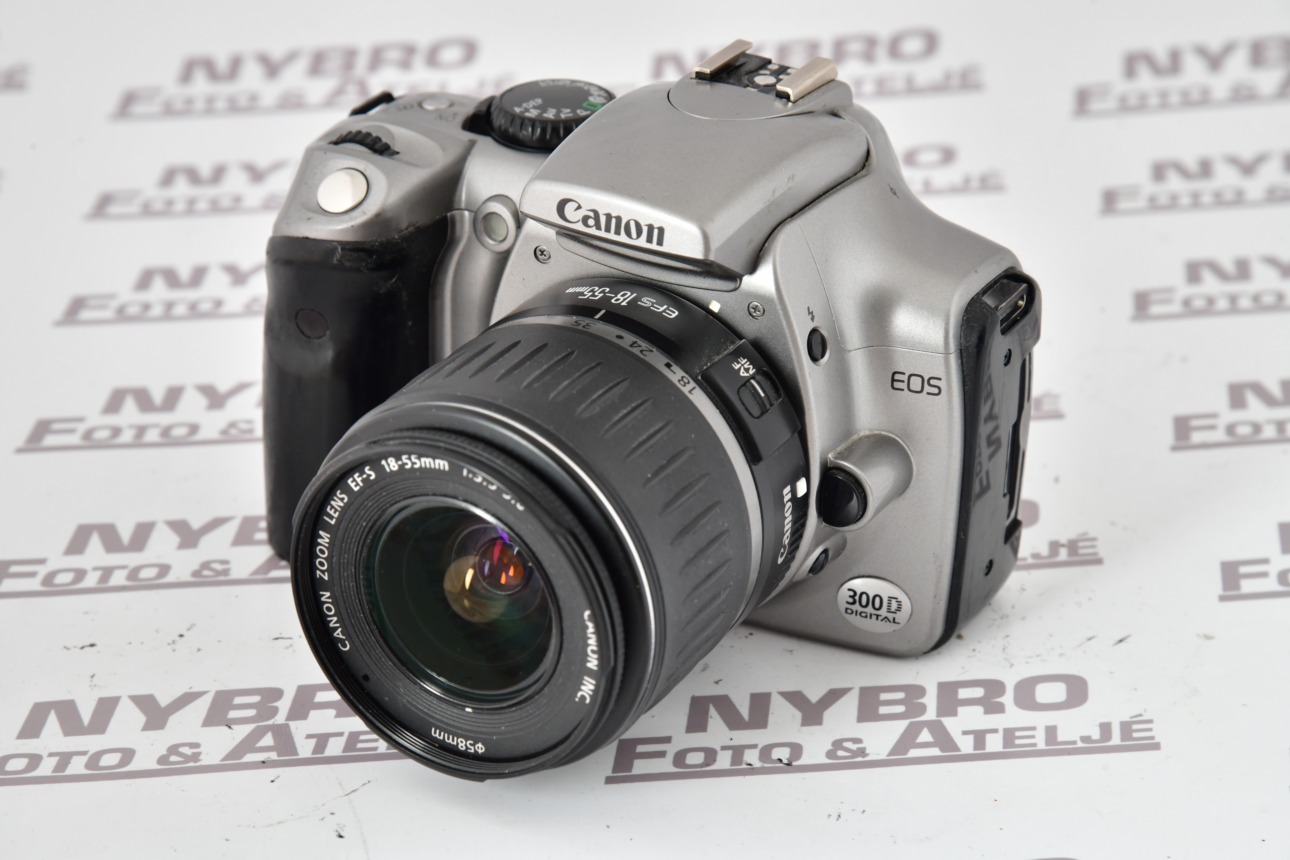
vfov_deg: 11.4
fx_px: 4300
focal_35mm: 120
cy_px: 430
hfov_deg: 17.1
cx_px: 645
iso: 800
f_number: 11
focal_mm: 120
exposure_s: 1/60
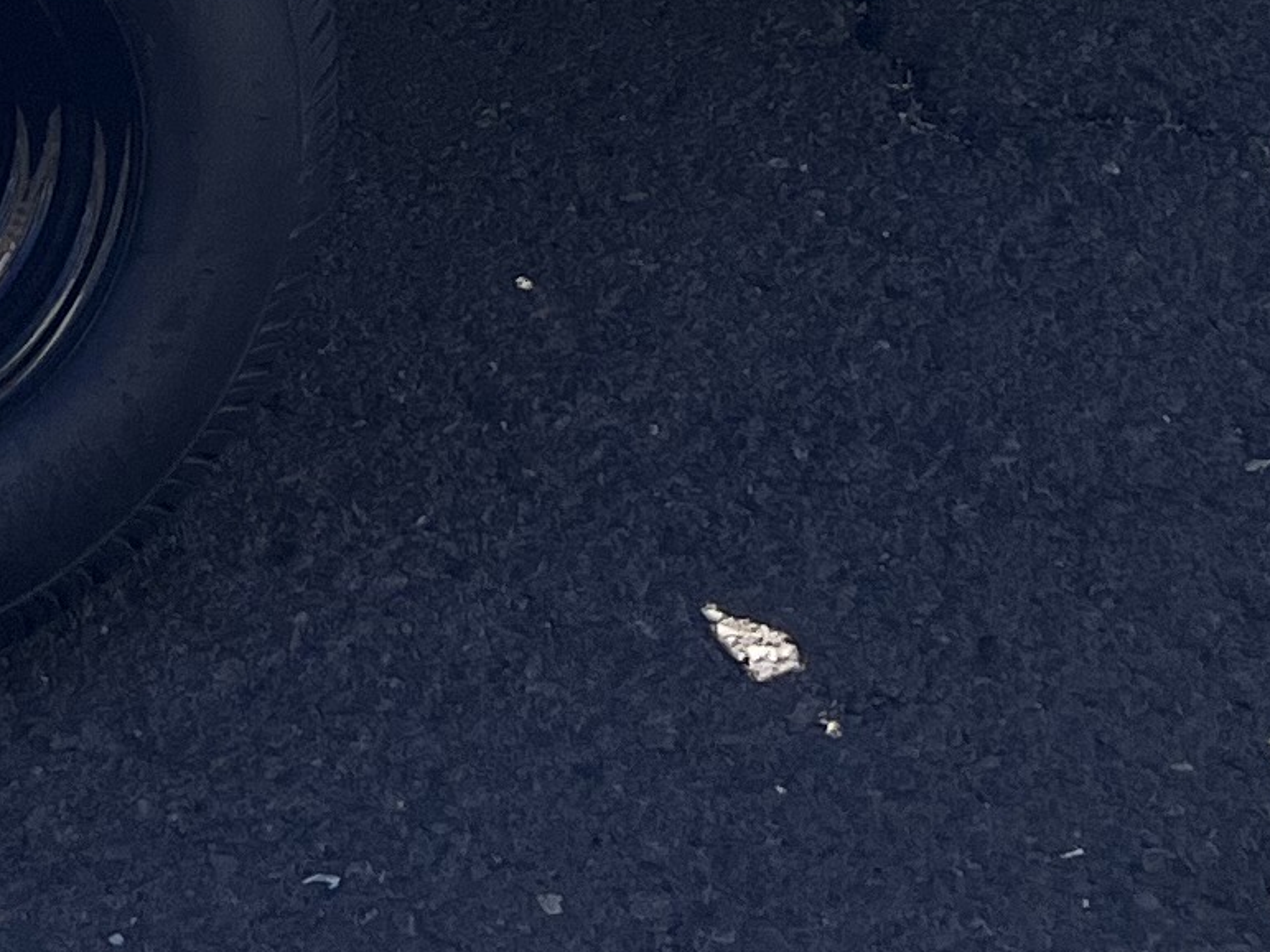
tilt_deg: -8.9
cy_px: -1145
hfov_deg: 14.5
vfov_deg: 9.9
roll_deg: +0.3
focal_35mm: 136
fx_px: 4989
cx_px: 392
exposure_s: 1/2841
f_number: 1.5
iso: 50
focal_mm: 5.7
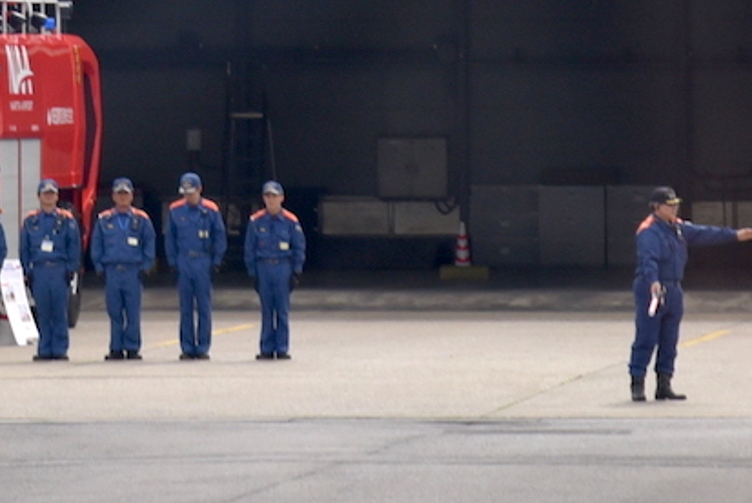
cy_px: -293
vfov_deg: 2.5
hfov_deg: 3.7
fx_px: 11664
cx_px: 35
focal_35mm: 558
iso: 800
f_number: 4
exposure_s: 1/500
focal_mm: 120
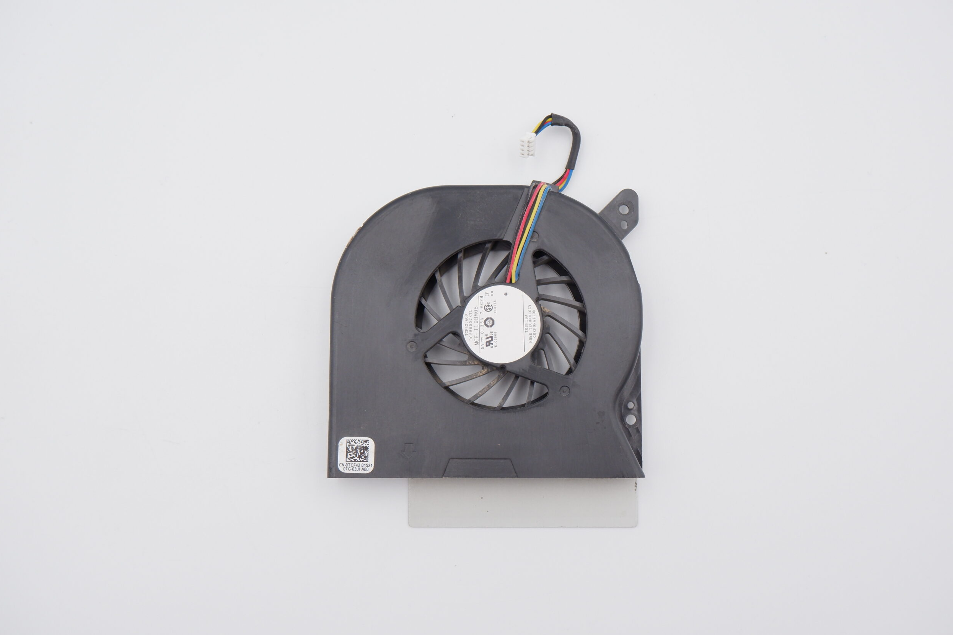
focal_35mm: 37
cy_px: 317
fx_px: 979
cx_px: 488
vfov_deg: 35.9
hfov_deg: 51.9
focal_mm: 24.9
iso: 800
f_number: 5.6
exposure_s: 1/240
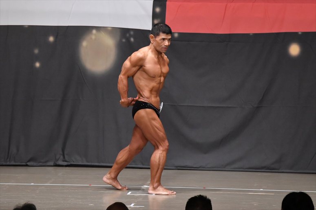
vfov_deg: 5.7
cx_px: 158
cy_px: 105
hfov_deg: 8.6
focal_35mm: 240
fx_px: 2106
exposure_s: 1/400
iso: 6400
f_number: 5.6
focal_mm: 160
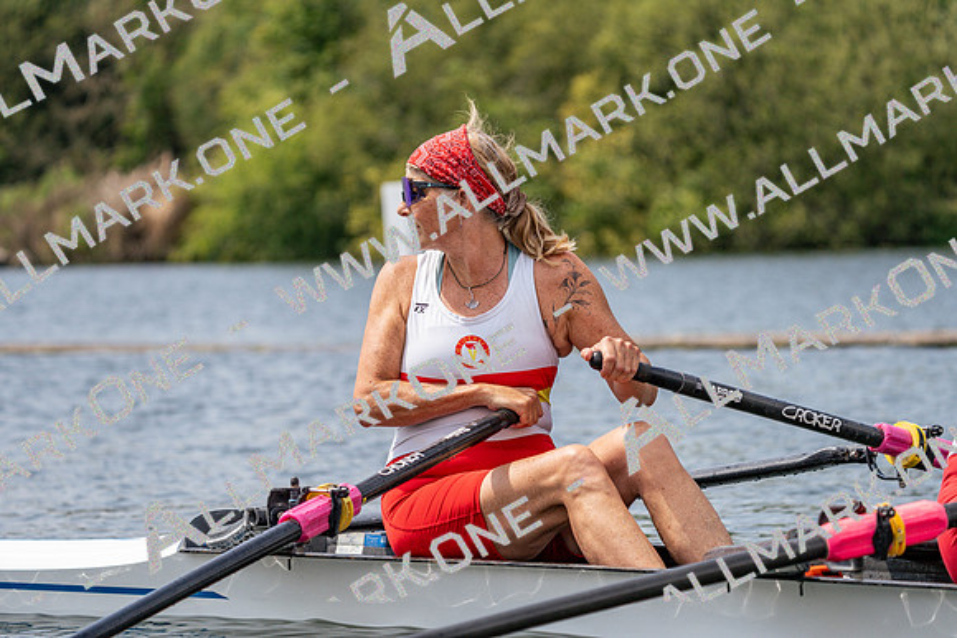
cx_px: 478
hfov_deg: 10.3
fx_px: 5318
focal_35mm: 200
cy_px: 319
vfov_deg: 6.9
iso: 200
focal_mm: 200
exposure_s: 1/1600
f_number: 5.6
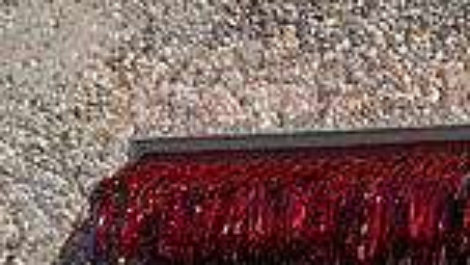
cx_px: 364
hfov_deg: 10.6
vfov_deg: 5.7
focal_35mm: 203
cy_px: 680
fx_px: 2530
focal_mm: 65
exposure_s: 1/2000
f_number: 5
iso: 320
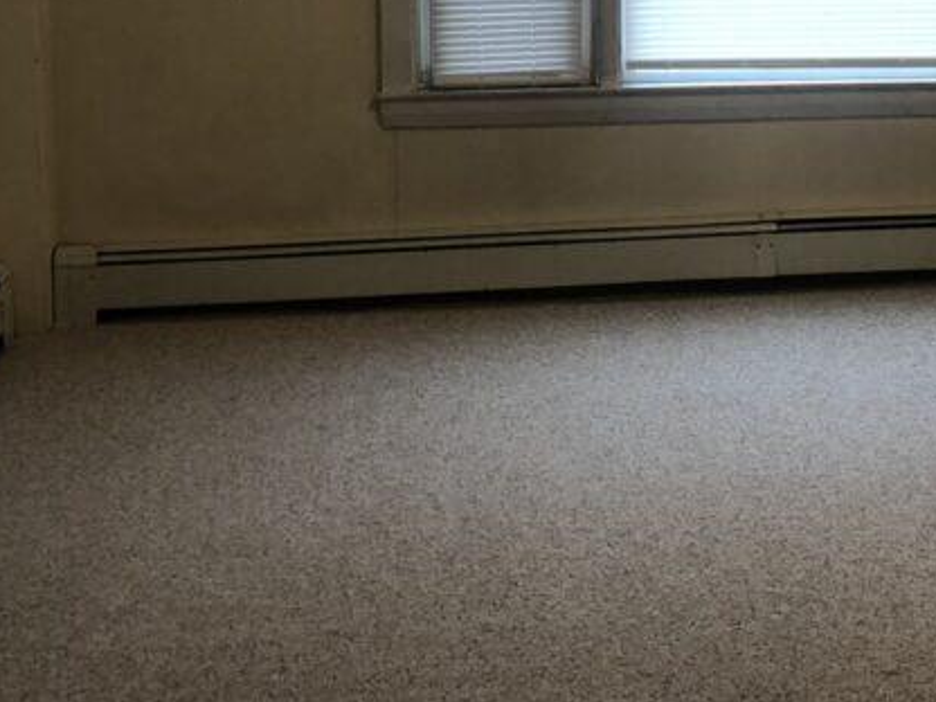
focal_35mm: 69
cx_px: 770
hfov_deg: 27.5
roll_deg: +0.1
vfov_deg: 20.3
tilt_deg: -6.6
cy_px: -86
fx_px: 1866
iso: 40
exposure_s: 1/24
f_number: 1.8
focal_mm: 3.99
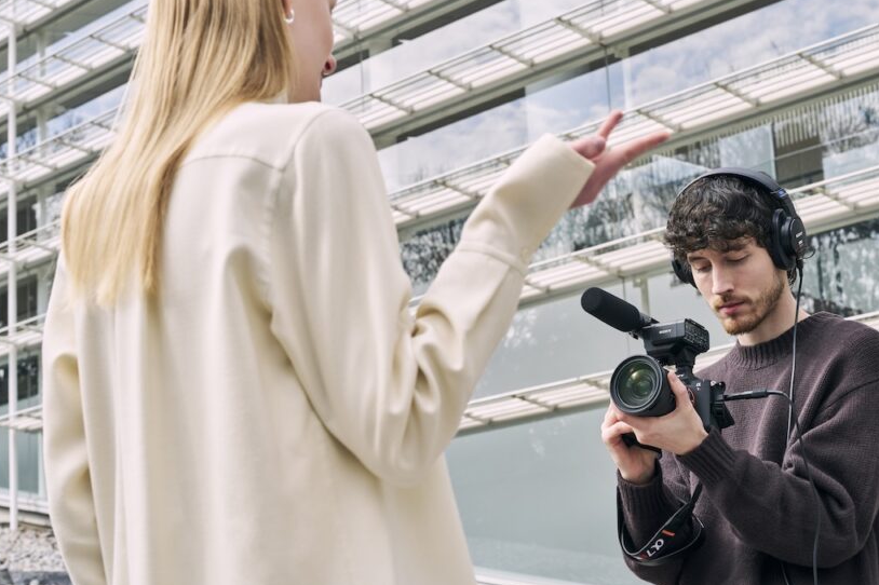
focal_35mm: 73
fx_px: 1782
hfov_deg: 27.6
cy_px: 294
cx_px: 537
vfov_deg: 18.7
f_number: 8
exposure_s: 1/200
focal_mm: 58
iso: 200
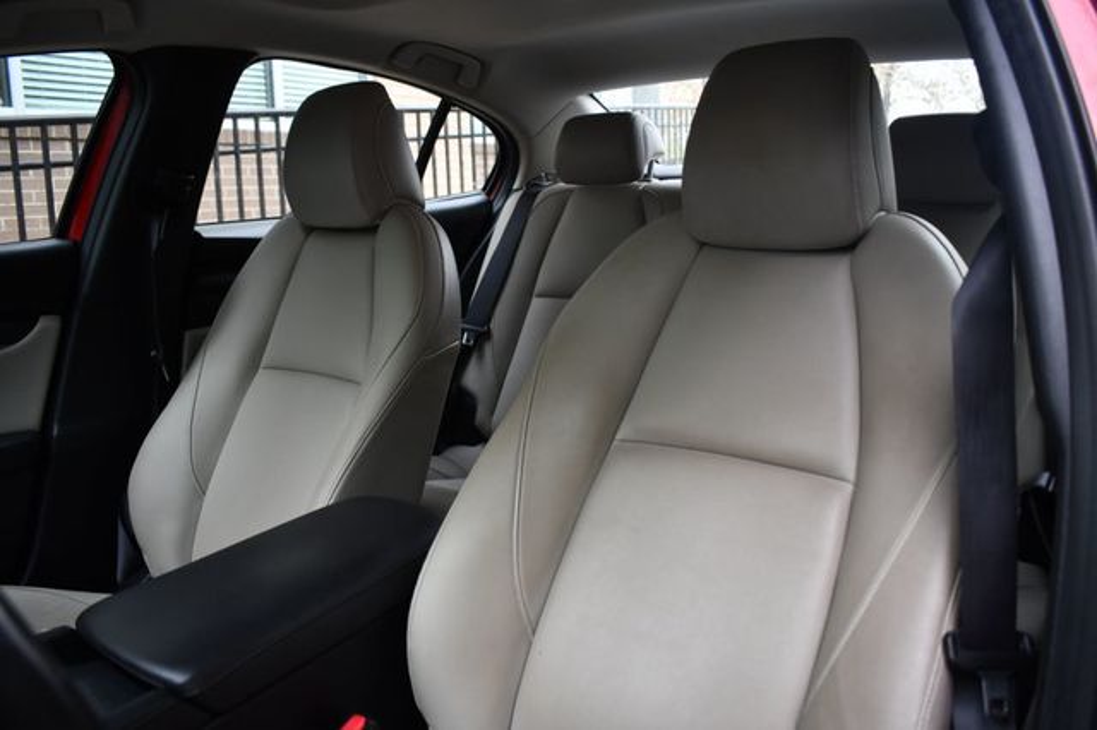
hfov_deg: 62.0
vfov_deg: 43.6
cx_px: 548
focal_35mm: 30
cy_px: 365
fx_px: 914
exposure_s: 1/250
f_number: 4
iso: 400
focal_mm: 20
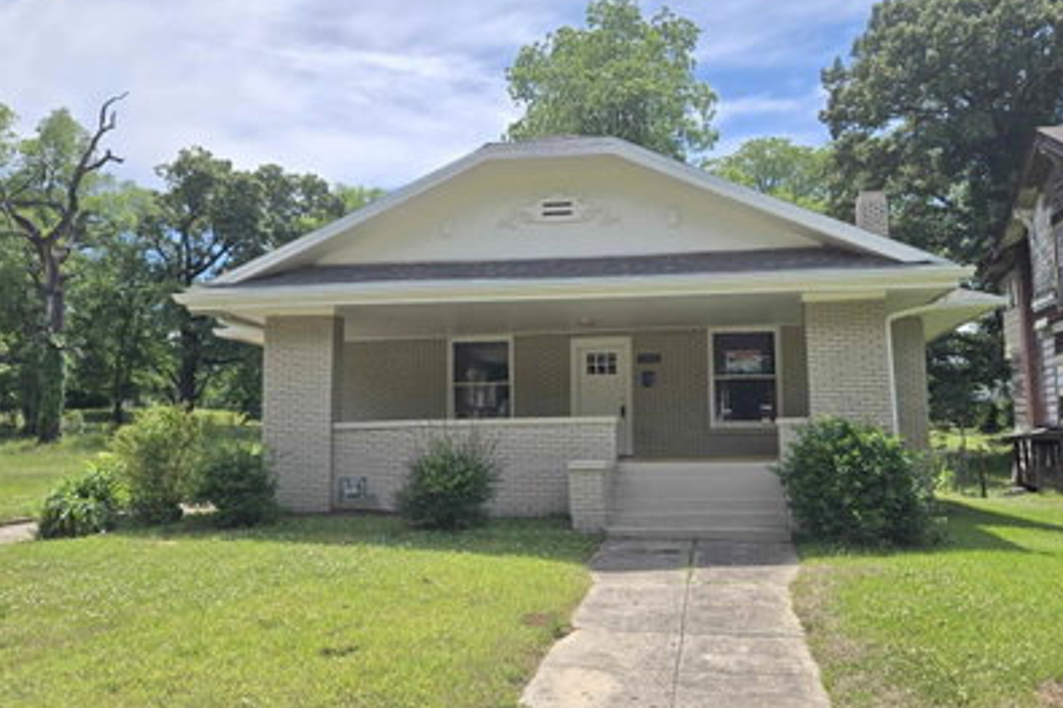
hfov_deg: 60.2
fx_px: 915
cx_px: 581
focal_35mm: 31
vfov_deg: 42.3
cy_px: 347
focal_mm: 5.4
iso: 25
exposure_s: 1/1380
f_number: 1.8
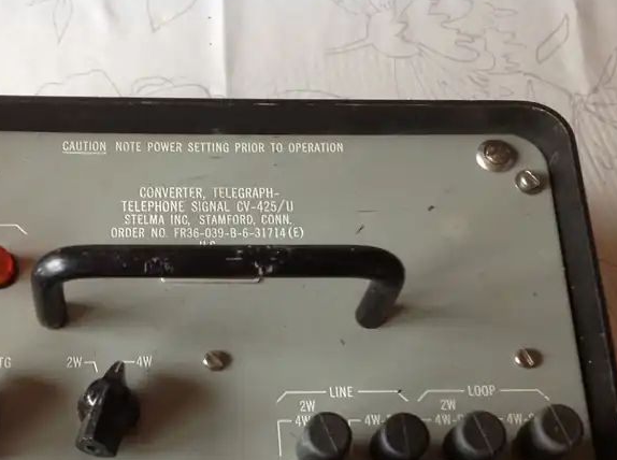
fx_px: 1085
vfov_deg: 23.6
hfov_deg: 31.5
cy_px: 374
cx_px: 204
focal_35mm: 61
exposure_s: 1/15
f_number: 2.4
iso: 125
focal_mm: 4.28
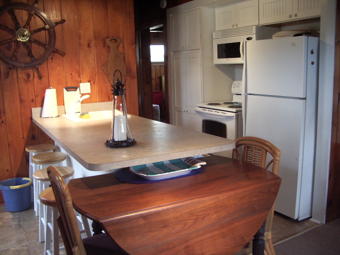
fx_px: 344
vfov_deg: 40.7
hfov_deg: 52.6
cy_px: 128
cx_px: 170
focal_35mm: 35
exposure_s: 1/15
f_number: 2.6
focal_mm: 5.8
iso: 200
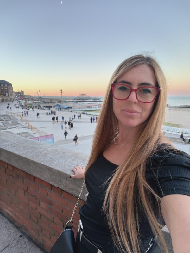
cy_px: 126
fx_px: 154
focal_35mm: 21
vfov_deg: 79.0
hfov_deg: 63.4
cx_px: 95
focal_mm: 3.09
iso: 661
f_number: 2
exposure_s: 1/25
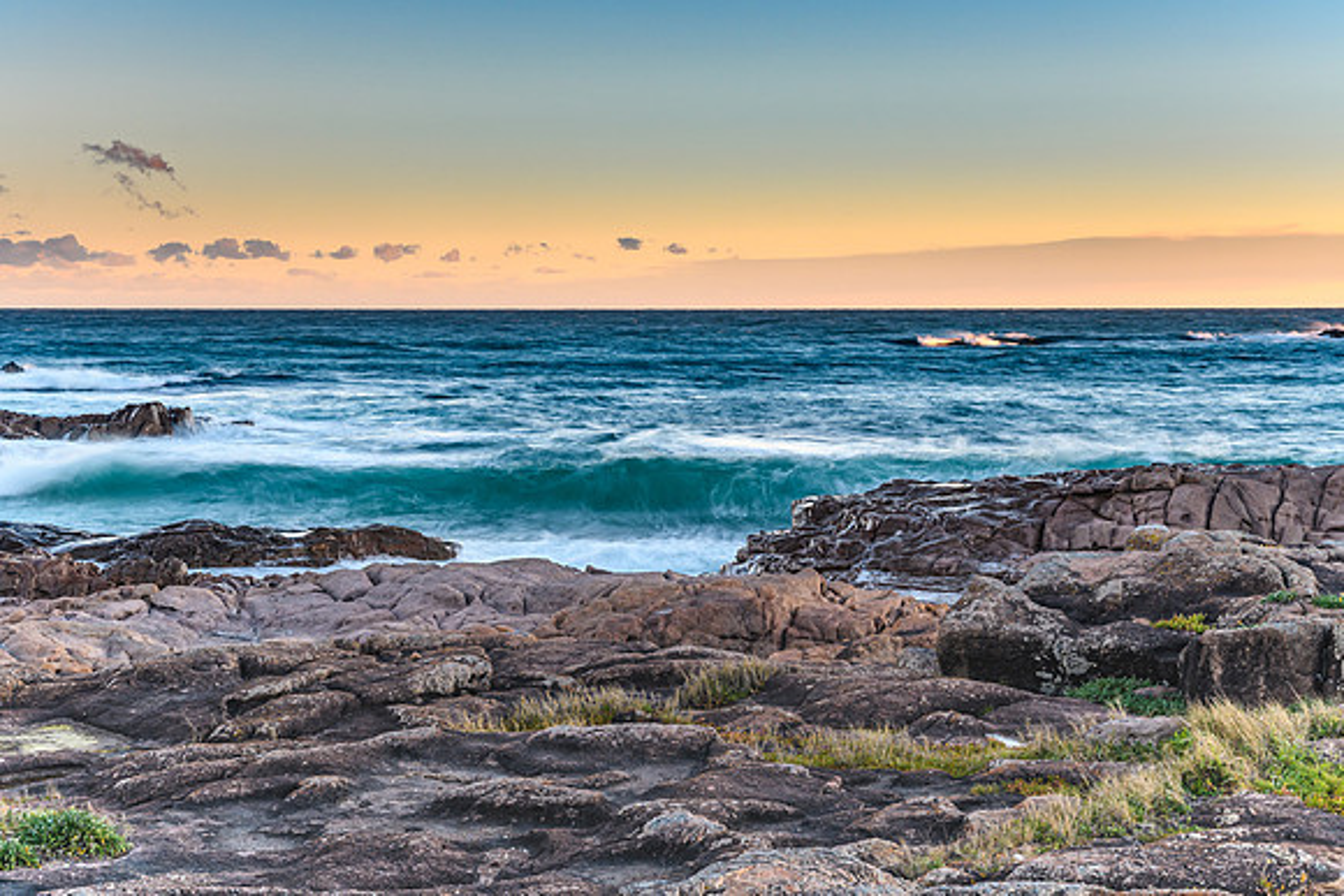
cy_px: 448
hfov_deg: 35.0
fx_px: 2130
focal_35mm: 57
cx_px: 672
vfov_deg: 23.8
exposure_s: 1/1.25
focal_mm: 38
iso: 100
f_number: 8
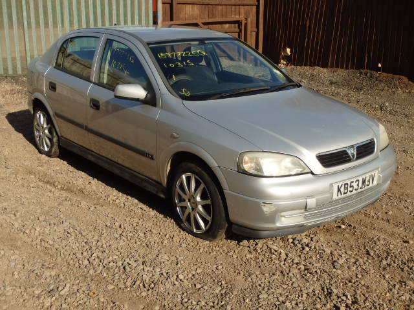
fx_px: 514
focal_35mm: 43
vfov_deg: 33.6
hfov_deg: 43.9
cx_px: 207
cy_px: 155
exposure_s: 1/100
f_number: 14
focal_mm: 7.7
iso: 125
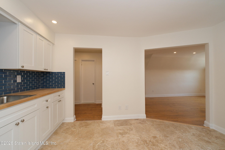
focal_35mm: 15
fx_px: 94
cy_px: 75
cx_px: 112
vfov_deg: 77.3
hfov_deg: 100.4
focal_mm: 10
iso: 1000
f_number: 6.4
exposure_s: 1/200
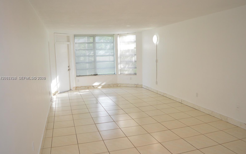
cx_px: 122
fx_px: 188
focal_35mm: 28
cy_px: 78
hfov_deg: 66.5
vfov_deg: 44.5
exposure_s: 1/200
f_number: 4
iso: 800
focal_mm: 18
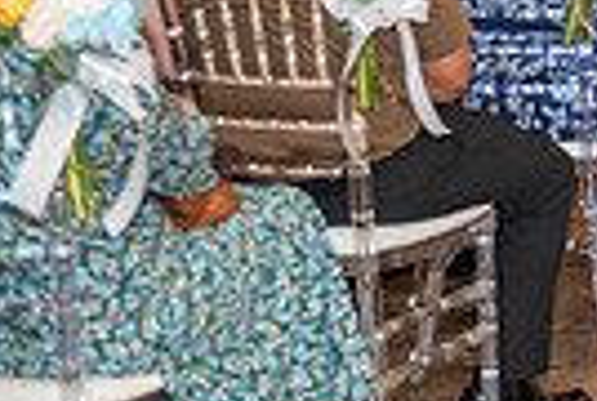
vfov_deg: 8.9
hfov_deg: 12.4
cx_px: 1074
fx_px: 2510
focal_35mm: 151
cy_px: -172
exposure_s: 1/200
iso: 1250
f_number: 3.2
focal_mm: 35
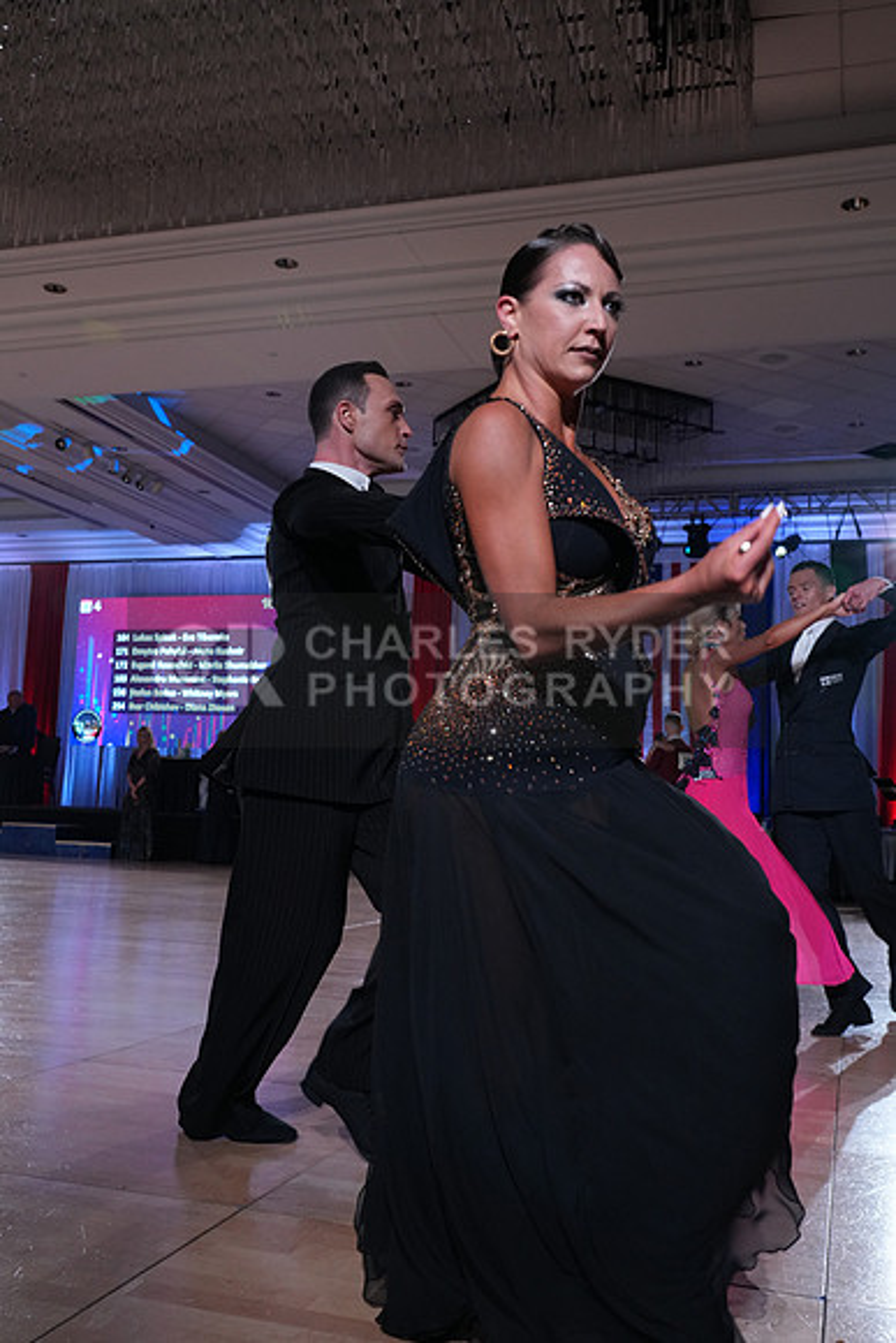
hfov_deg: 41.1
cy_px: 672
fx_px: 1194
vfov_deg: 58.7
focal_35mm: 32
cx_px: 448
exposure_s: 1/400
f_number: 5
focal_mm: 32
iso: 2500
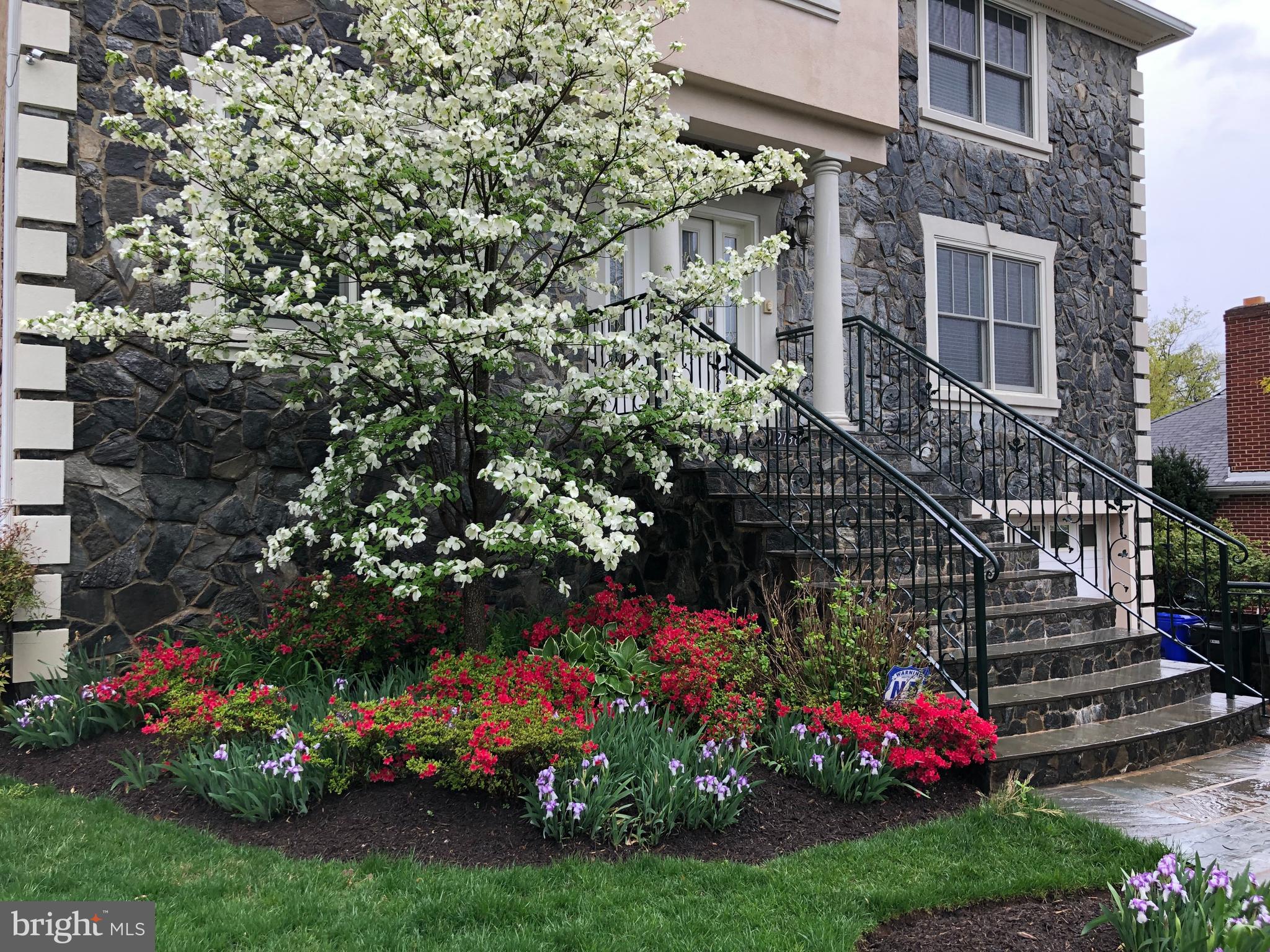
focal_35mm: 28
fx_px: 1027
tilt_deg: +2.5
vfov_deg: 49.7
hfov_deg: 63.4
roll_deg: +1.1
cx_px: 635
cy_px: 476
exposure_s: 1/144
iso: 20
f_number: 1.8
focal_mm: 4
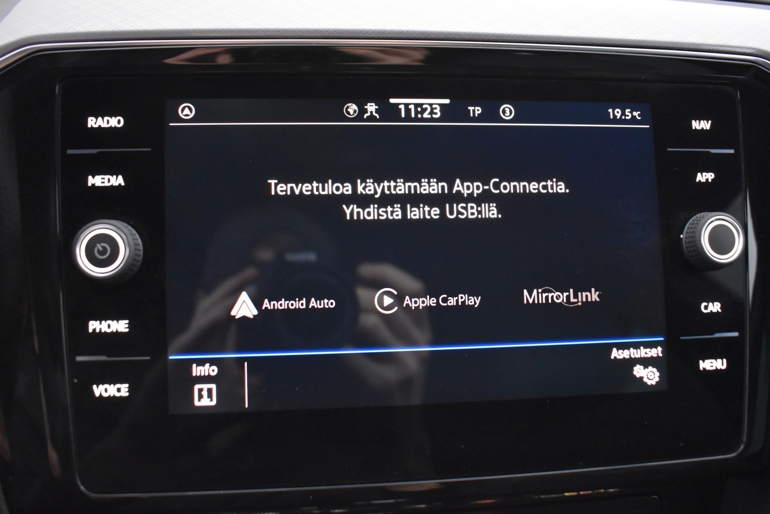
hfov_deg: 61.9
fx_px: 642
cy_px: 254
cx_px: 381
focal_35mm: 30
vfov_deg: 43.6
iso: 3200
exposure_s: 1/10
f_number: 3.5
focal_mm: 18
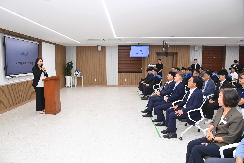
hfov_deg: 73.7
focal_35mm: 24
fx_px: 163
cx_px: 122
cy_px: 82
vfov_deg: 53.1
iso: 1600
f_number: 6.3
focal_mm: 24
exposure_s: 1/250
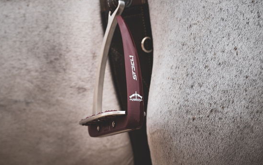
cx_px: 132
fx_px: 545
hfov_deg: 27.1
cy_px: 91
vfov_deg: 17.2
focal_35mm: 76
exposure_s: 1/400
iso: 160
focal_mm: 68
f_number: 4
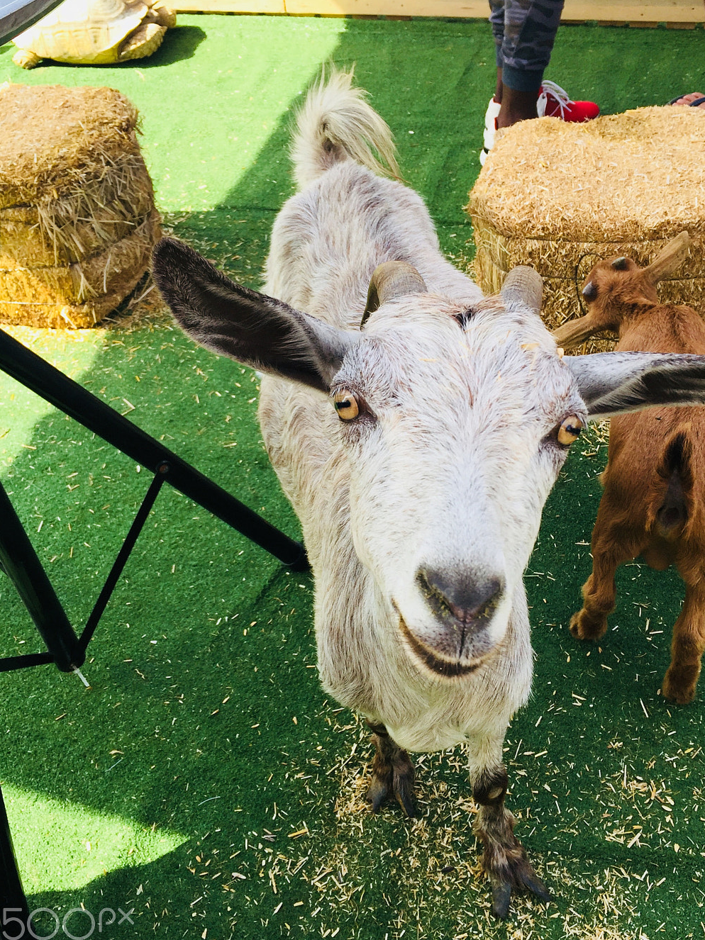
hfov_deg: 40.7
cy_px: 450
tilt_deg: -43.8
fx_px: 951
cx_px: 384
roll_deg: +7.9
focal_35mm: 35
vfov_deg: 52.6
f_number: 2.2
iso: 32
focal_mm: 4.15
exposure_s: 1/501
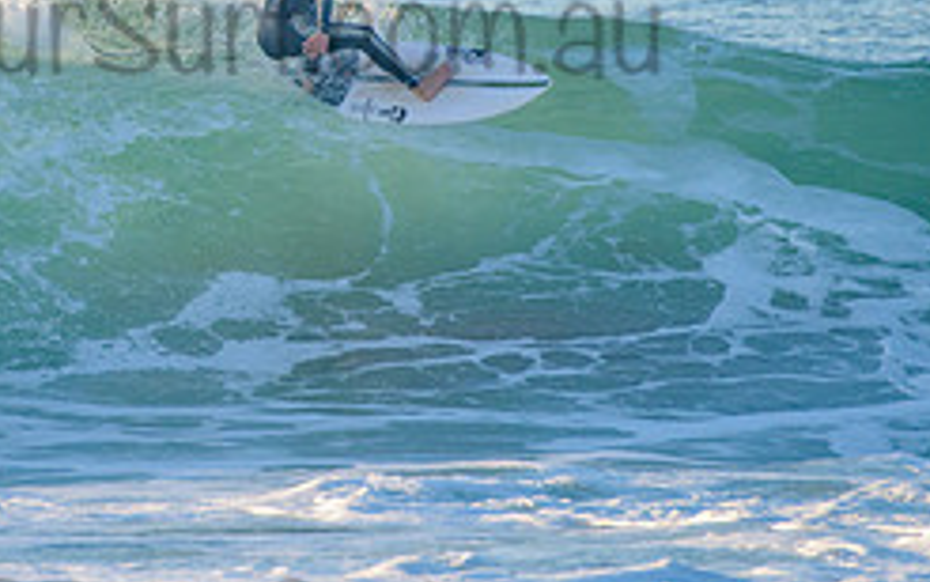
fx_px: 30454
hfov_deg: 1.7
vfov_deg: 1.1
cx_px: 261
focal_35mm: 1201
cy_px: -13
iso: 360
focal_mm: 500
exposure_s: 1/1250
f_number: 5.6
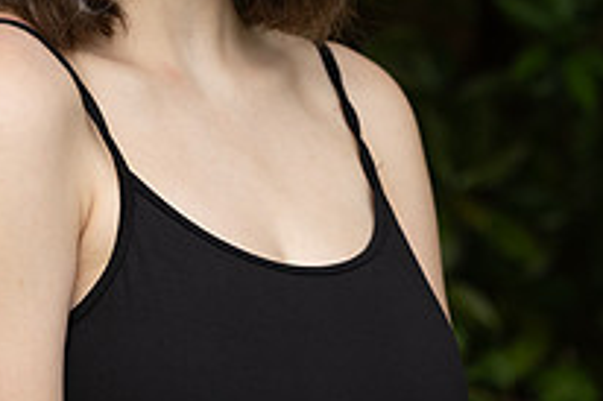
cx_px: 146
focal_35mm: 183
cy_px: -98
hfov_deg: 11.2
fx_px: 3063
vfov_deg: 7.4
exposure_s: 1/400
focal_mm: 65
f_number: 3.2
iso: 200
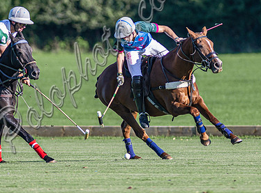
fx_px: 9142
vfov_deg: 1.2
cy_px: 62
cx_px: 130
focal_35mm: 1218
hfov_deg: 1.6
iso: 160
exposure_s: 1/1600
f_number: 3.2
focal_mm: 300
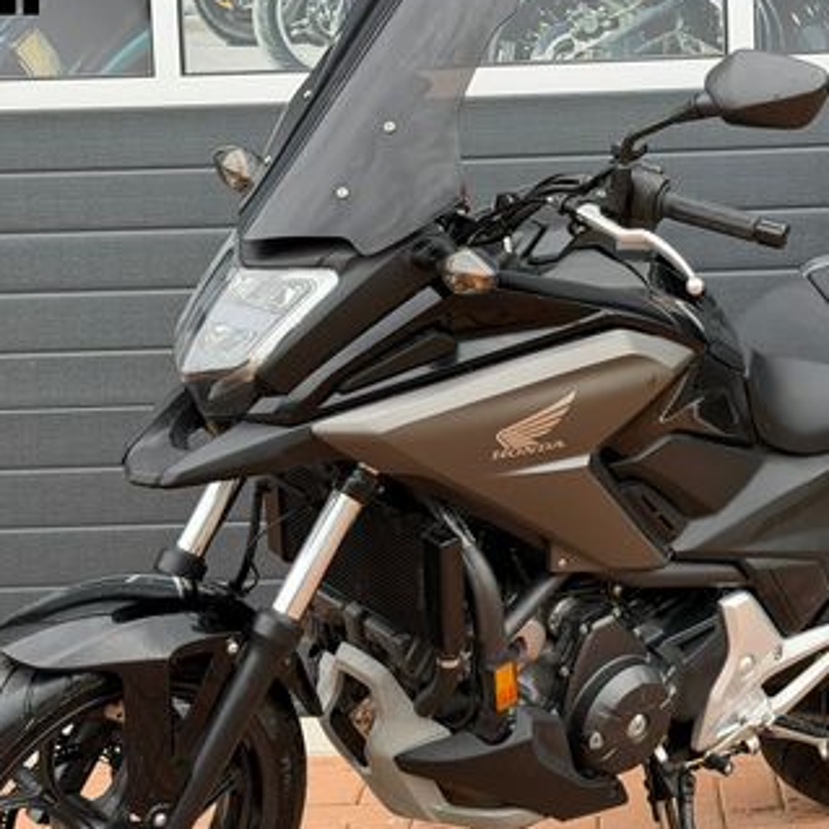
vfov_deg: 20.4
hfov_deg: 20.4
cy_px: 465
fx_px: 2303
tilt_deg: -3.7
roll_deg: +2.2
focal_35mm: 85
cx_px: 538
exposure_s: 1/541
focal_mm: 6.76
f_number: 1.78
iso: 100
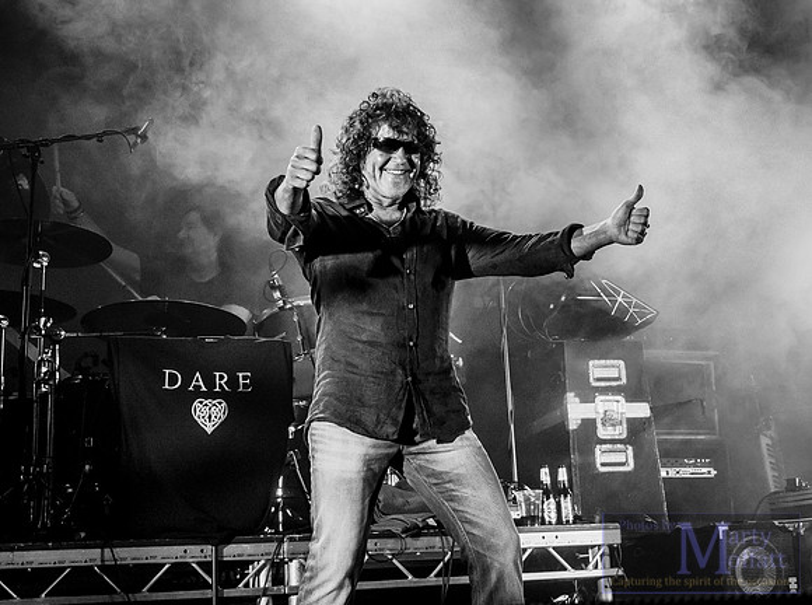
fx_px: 1387
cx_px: 500
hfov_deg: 32.5
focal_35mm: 59
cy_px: 230
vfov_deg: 24.5
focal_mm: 24
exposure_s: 1/100
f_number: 2.8
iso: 640
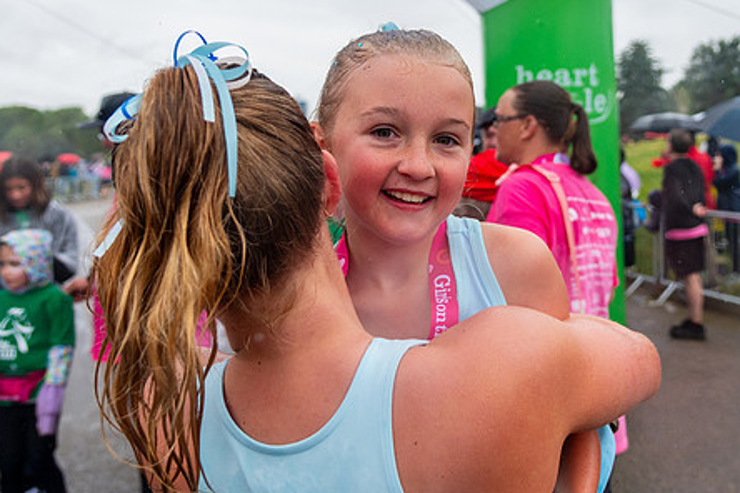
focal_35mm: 39
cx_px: 437
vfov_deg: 33.3
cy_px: 108
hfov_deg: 49.3
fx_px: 802
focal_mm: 24
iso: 1600
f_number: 4
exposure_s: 1/3200
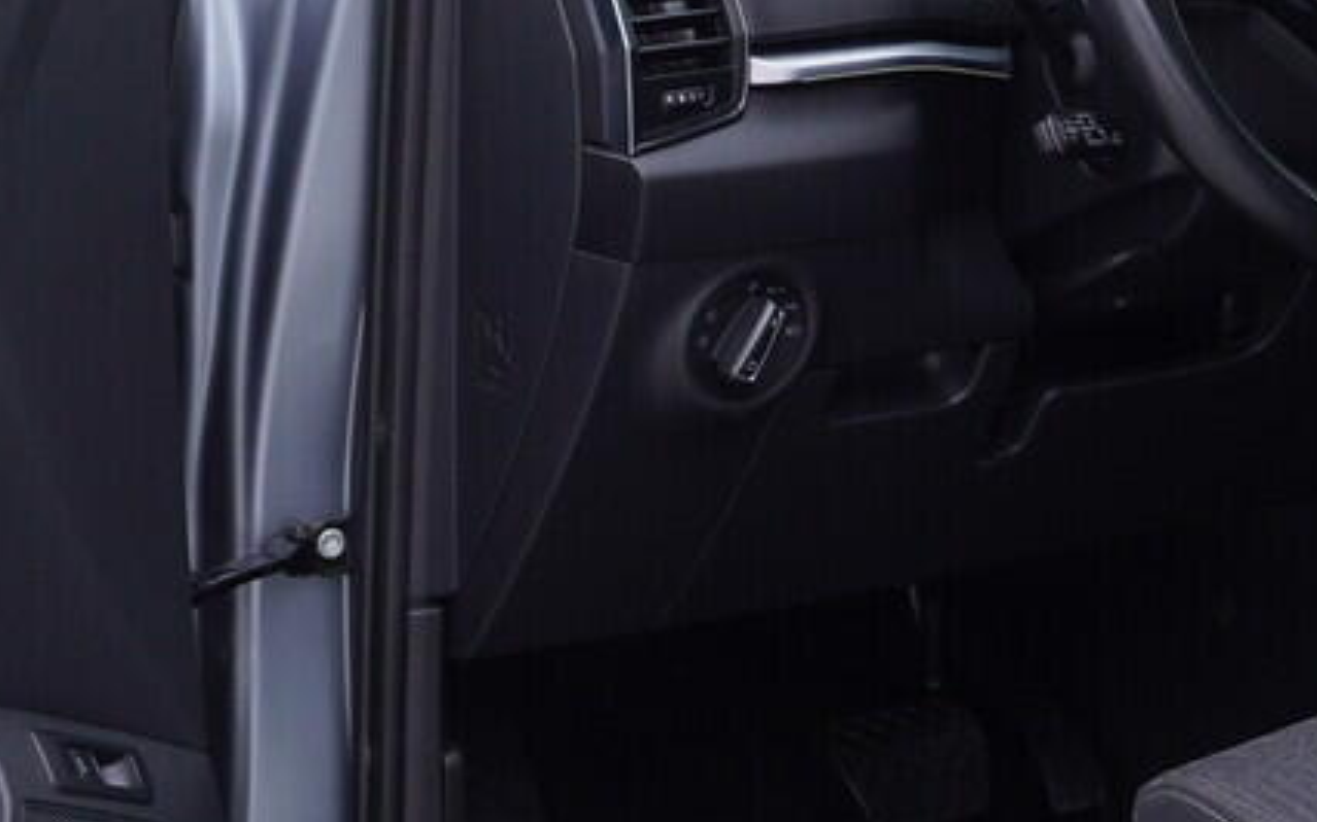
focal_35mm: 124
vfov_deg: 10.6
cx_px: 124
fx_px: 4449
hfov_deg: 16.6
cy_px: 337
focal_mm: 24
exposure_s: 1/60
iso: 125
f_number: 3.5
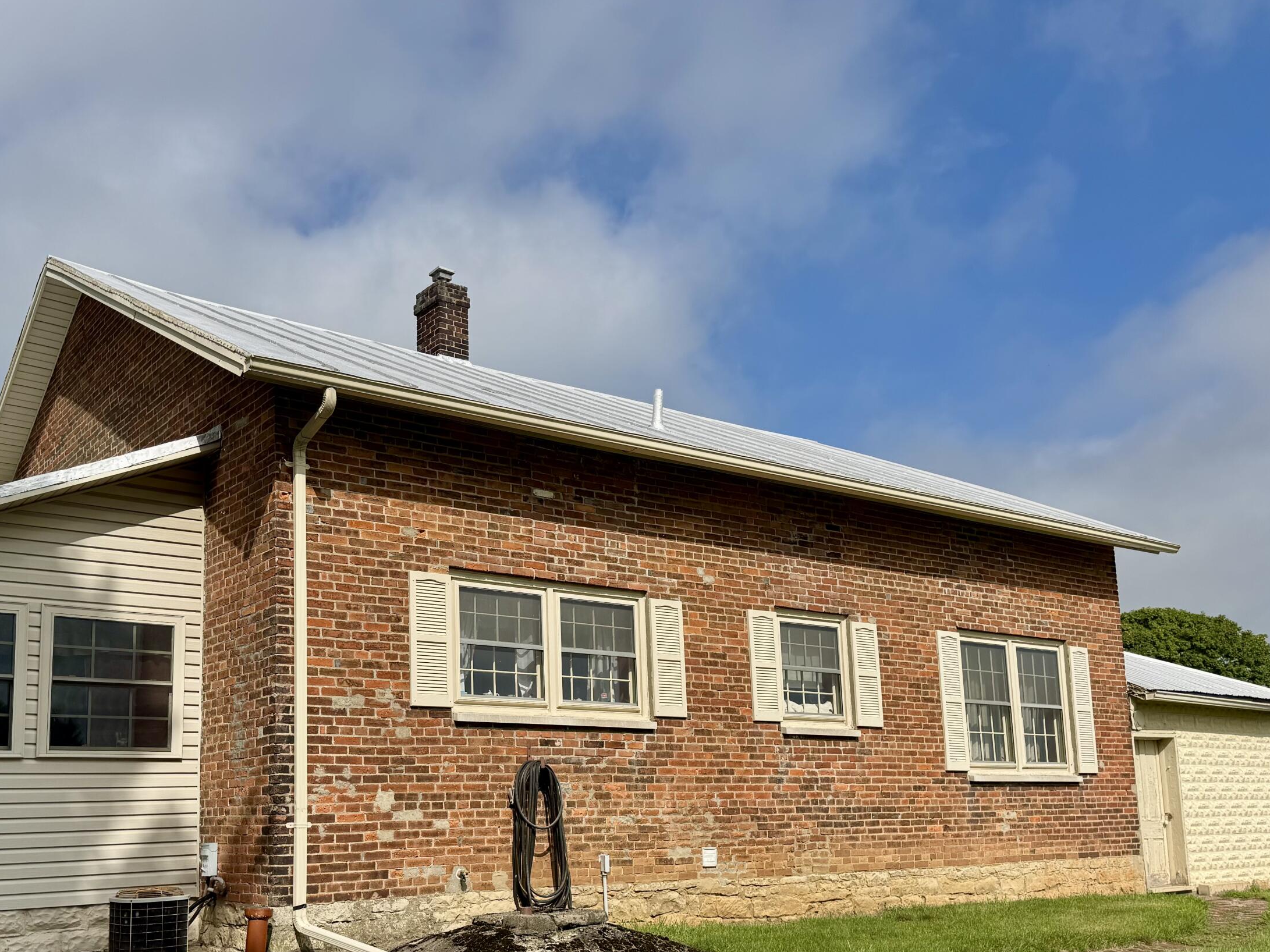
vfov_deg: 42.3
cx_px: 489
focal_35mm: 33
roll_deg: +1.5
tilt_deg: +6.5
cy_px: 644
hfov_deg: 54.8
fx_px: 1211
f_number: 1.78
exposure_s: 1/7937
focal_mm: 6.76
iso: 80
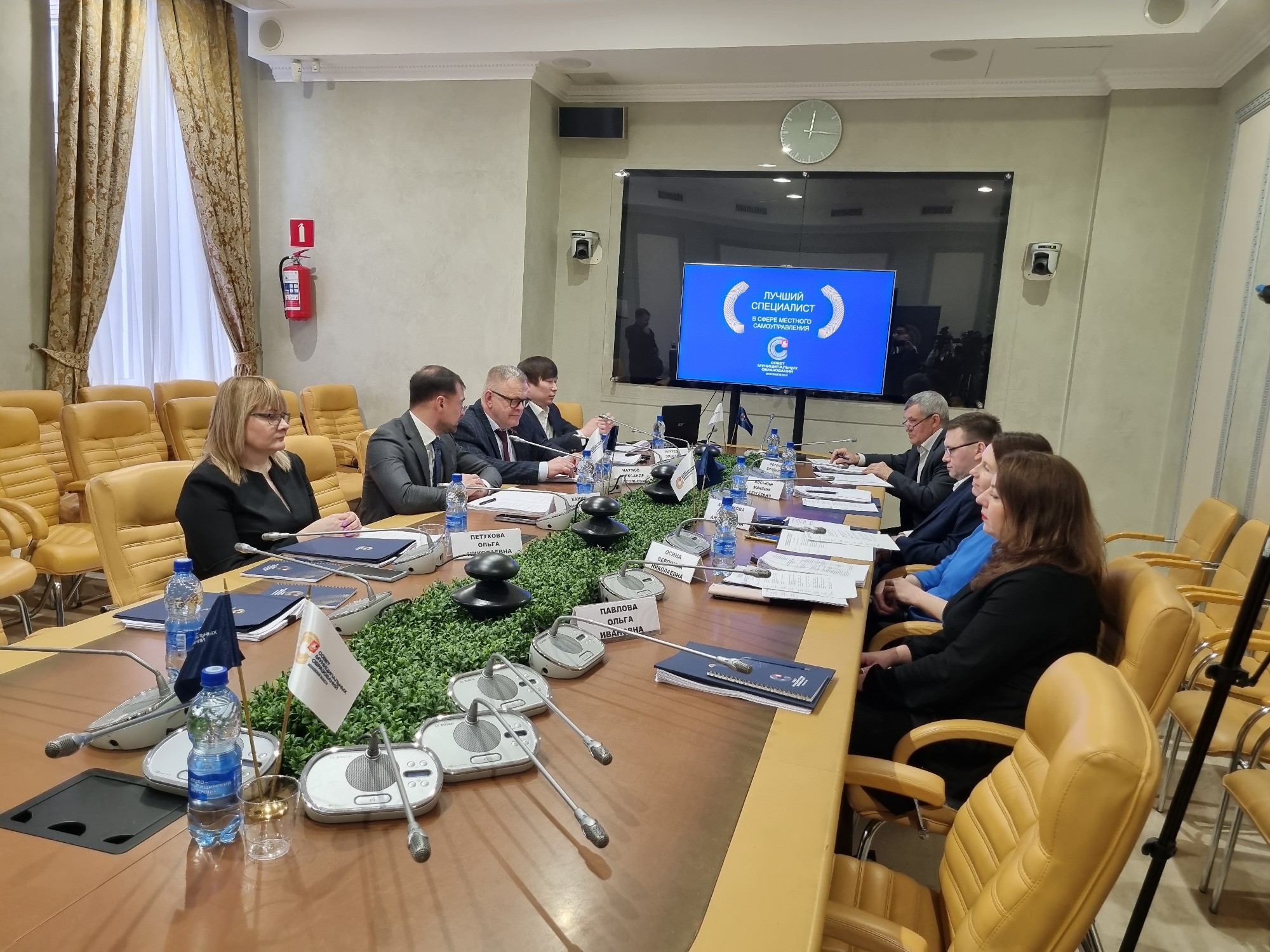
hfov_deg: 67.3
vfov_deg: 53.1
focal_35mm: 26
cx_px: 635
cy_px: 476
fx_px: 954
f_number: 1.8
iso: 320
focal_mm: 5.4
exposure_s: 1/50
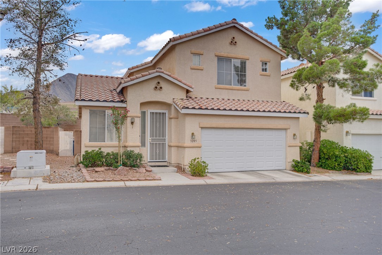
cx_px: 191
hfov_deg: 65.5
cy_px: 128
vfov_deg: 46.4
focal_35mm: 28
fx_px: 297
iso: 320
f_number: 8
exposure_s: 1/250
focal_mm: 28
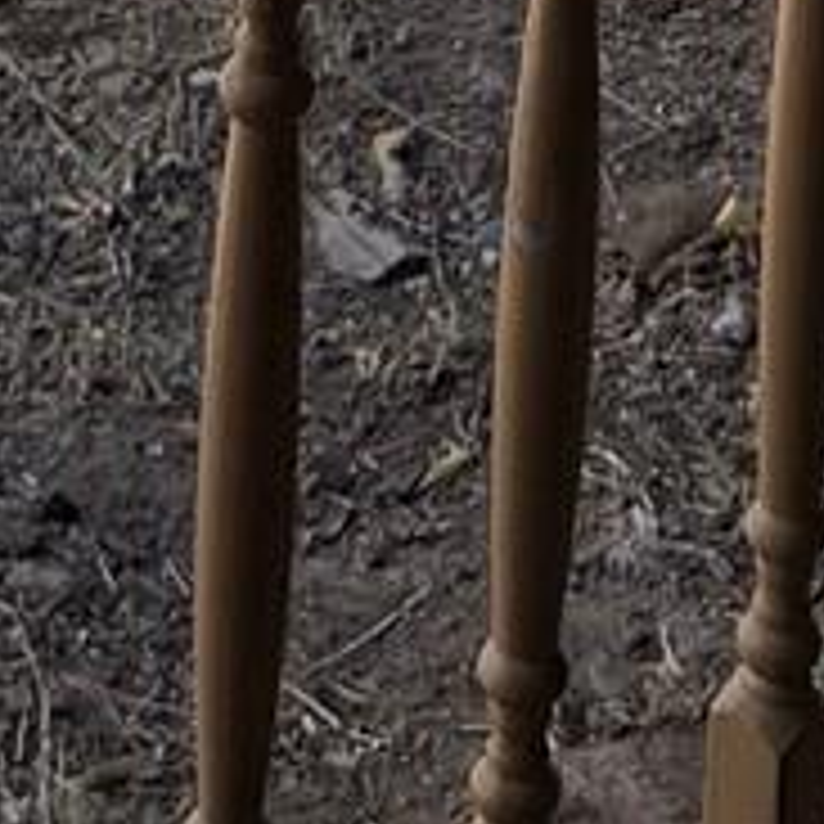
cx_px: 414
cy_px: -1544
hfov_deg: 9.5
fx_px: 4982
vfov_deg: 8.2
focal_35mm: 185
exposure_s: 1/3021
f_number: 1.78
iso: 80
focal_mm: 6.76
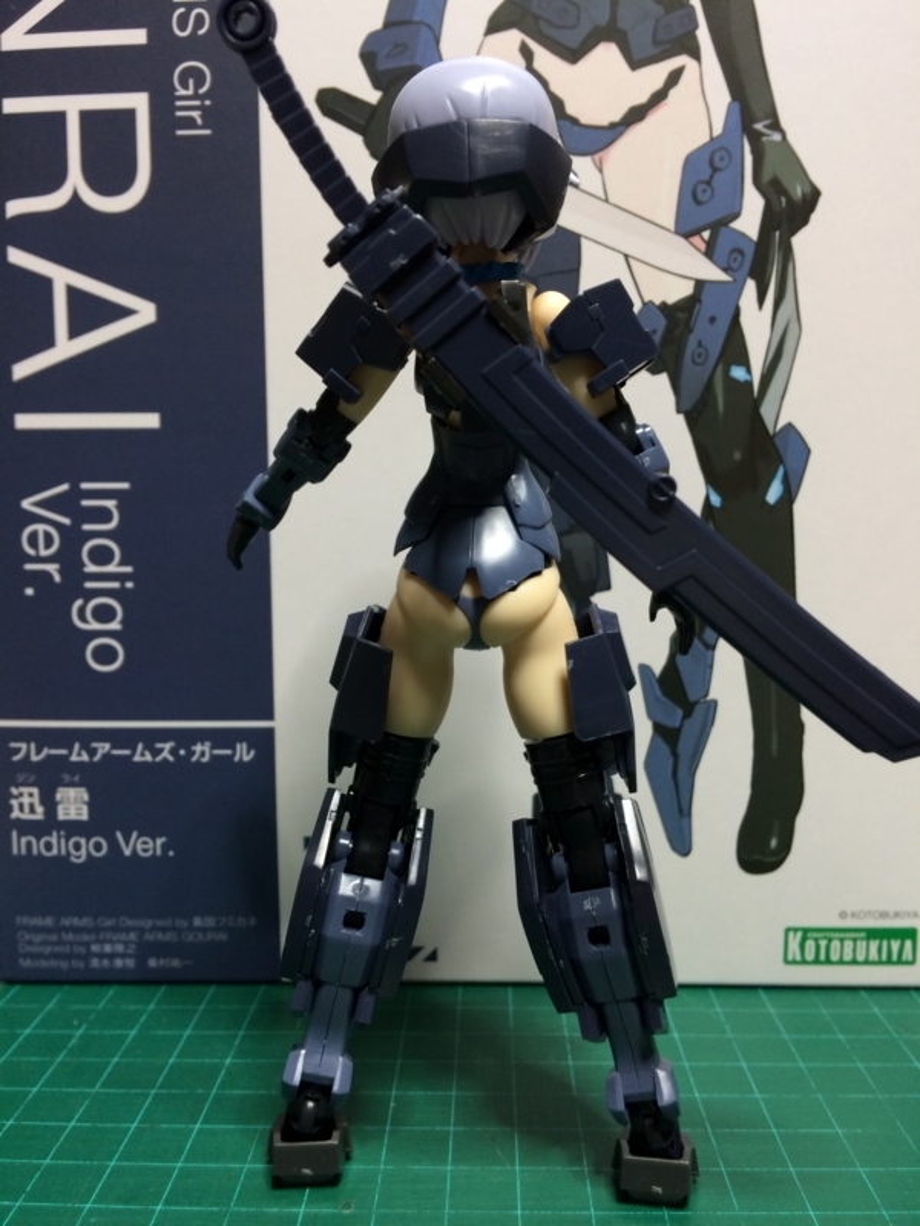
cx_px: 460
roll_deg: +1.3
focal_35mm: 29
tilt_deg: -5.0
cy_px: 613
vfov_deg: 61.7
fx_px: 1028
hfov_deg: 48.2
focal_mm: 4.15
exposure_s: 1/30
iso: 64
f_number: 2.2
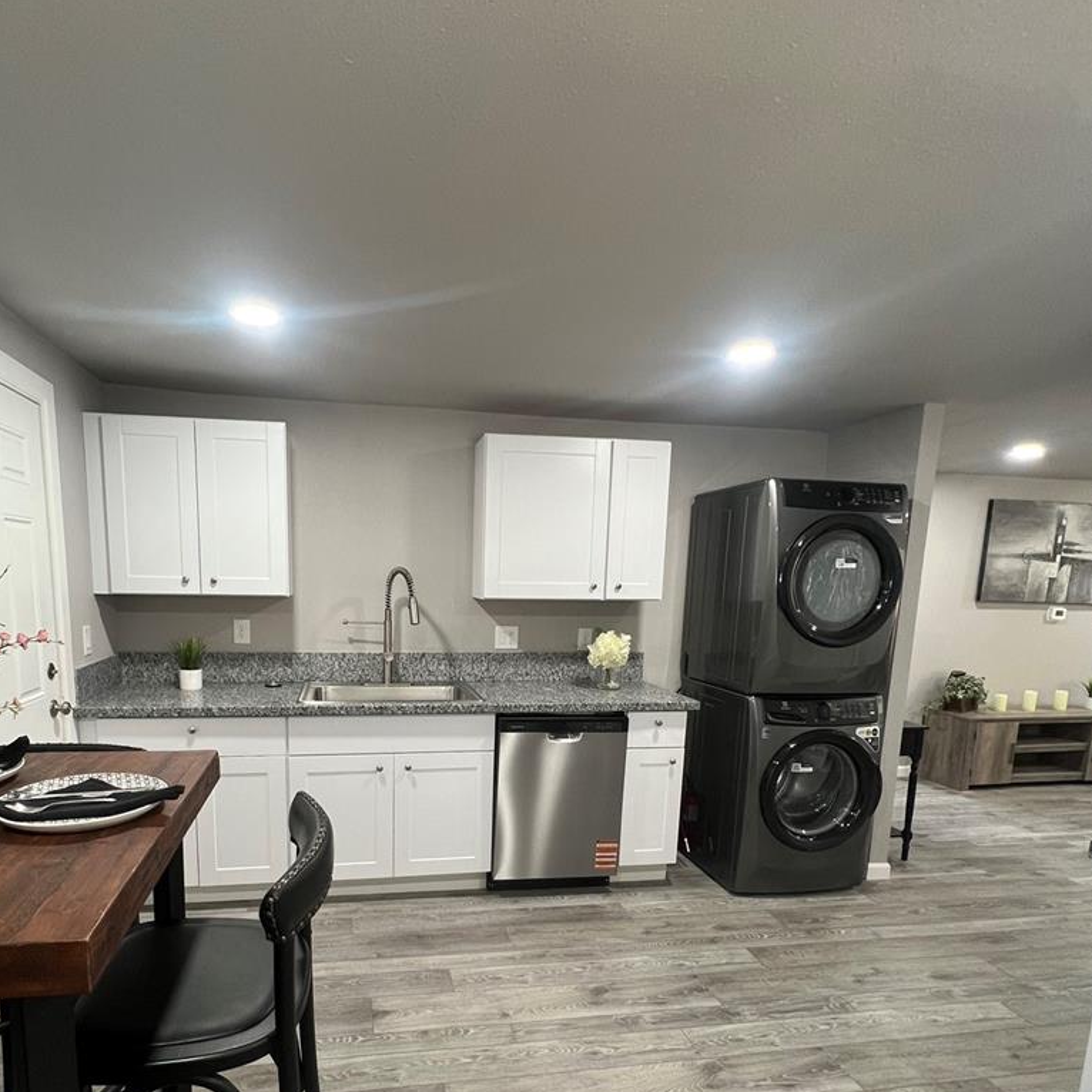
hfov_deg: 80.1
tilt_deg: -7.8
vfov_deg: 79.1
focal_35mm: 18
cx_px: 455
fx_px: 642
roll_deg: -0.8
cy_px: 689
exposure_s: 1/60
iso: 160
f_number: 1.8
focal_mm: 1.57
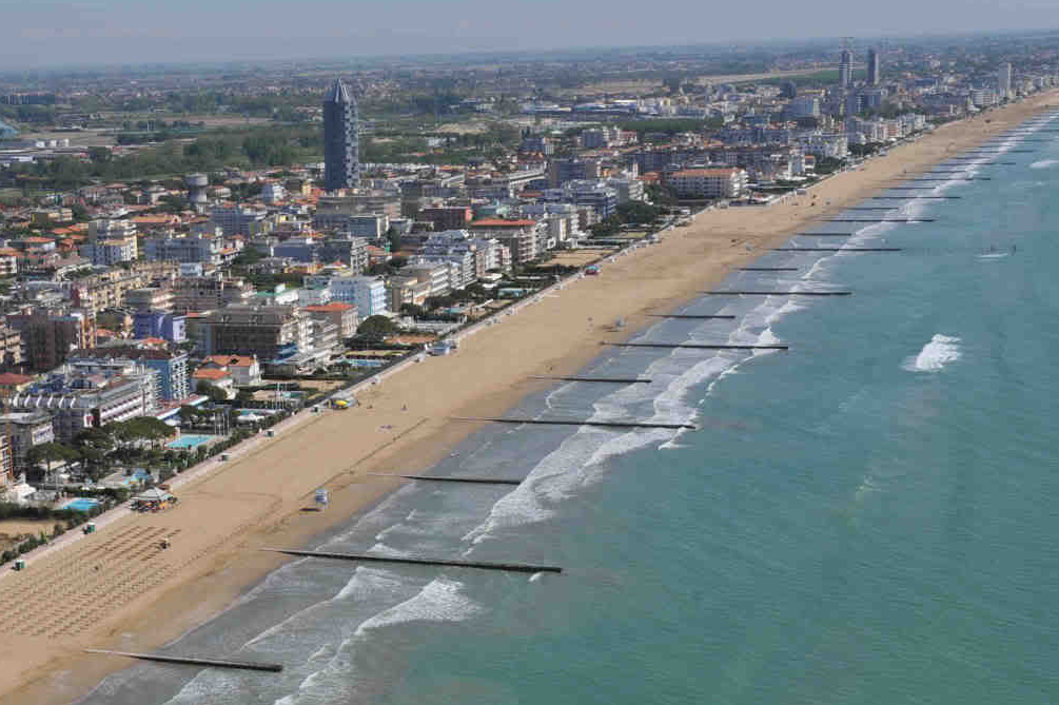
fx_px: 2058
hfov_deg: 28.5
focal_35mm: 70
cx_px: 273
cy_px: 420
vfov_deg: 19.4
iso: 500
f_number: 10
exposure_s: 1/1250
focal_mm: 44
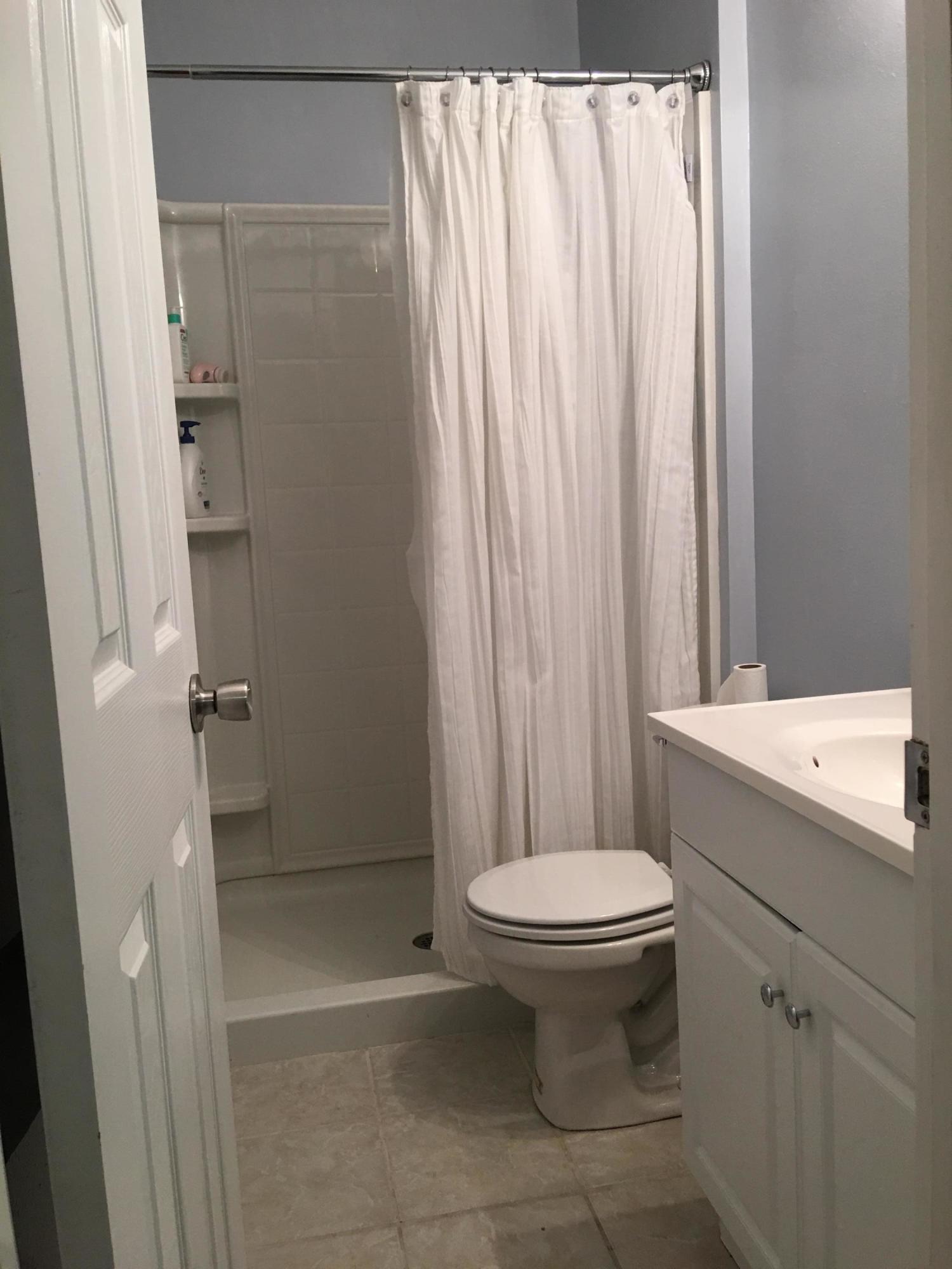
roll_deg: +3.1
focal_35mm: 29
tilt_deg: -6.0
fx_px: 1063
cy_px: 634
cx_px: 476
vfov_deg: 61.7
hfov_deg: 48.2
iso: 40
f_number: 2.2
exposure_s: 1/15
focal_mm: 4.15
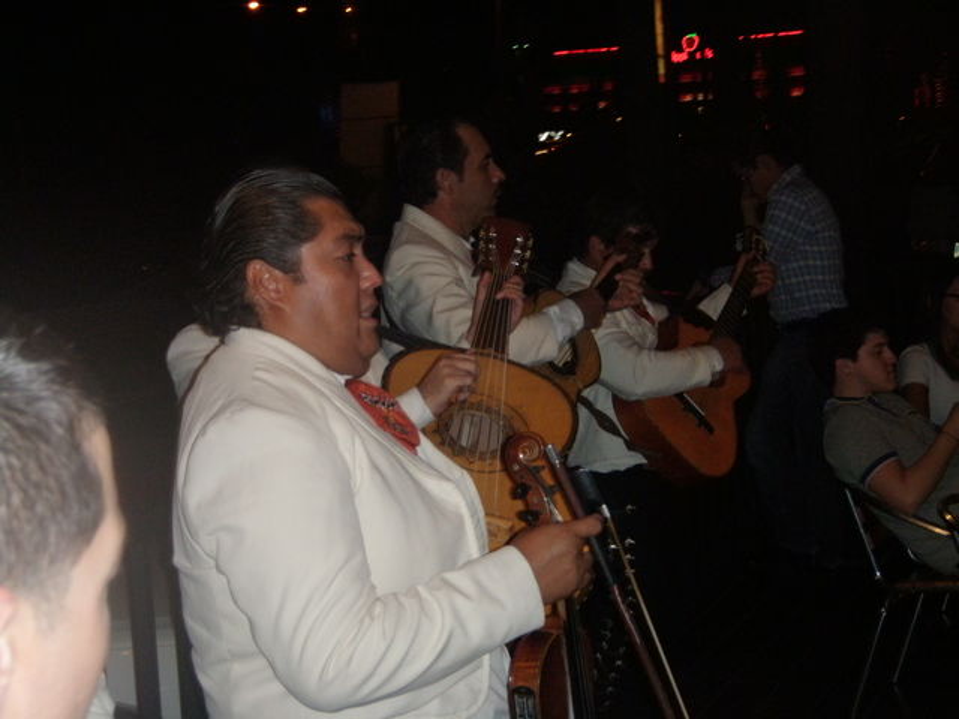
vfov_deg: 20.4
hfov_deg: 27.0
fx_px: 1995
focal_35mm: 72
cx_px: 480
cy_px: 360
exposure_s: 1/50
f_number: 4.8
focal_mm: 12.73
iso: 320
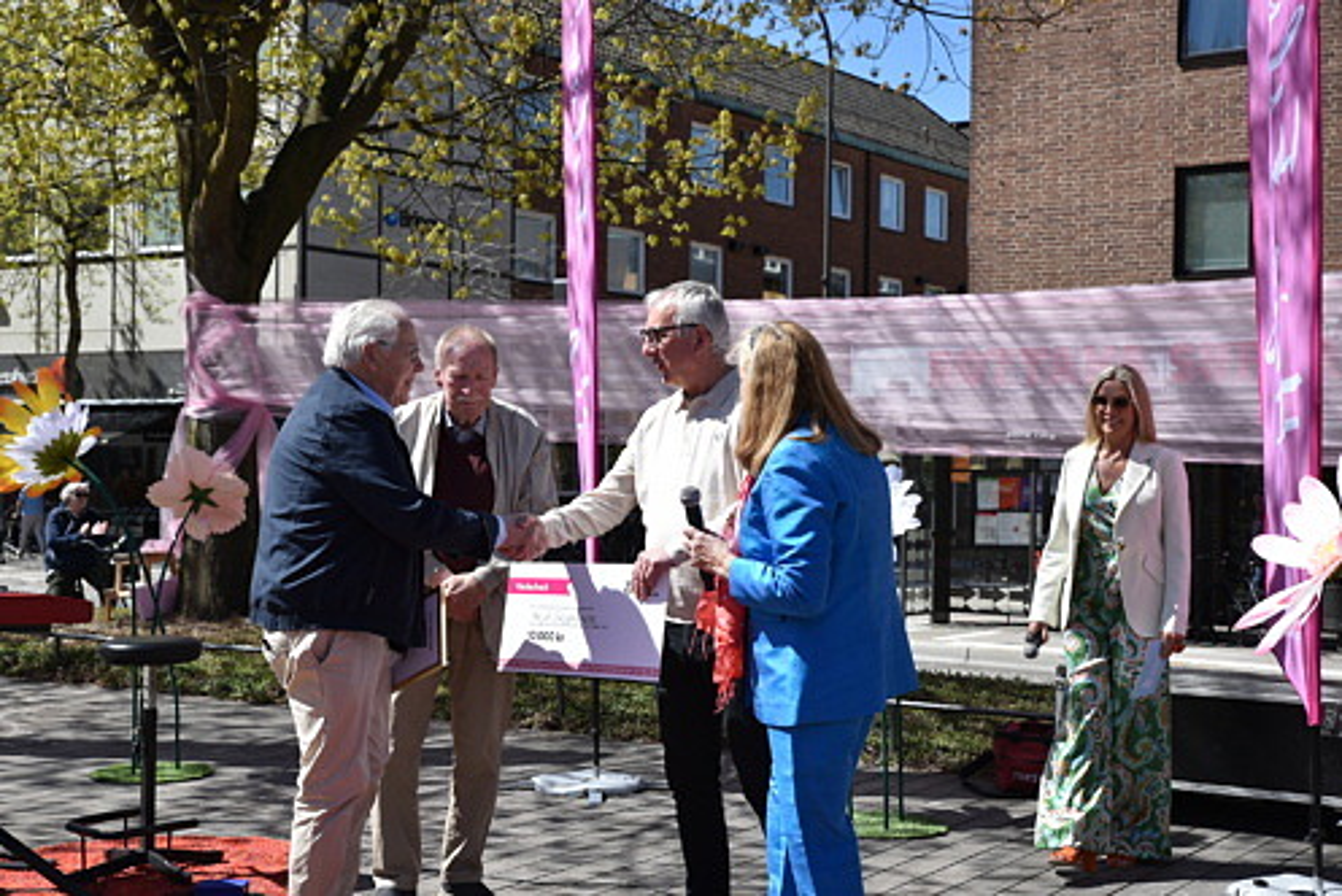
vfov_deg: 26.0
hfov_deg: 38.2
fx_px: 1939
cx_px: 671
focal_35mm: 52
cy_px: 448
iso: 200
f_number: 9
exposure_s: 1/320
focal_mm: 52
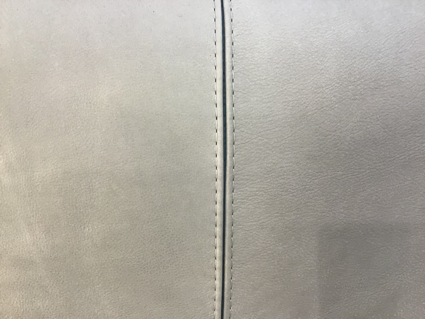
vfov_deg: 45.4
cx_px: 212
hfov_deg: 58.4
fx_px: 381
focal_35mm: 31
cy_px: 160
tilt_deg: -39.2
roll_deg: -2.1
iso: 64
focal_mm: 3.3
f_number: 2.4
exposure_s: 1/30
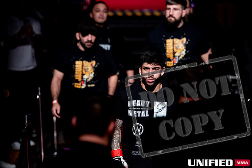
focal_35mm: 150
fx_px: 1050
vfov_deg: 9.2
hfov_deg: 13.7
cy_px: 84
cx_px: 126
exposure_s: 1/640
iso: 2500
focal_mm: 150
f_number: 2.8
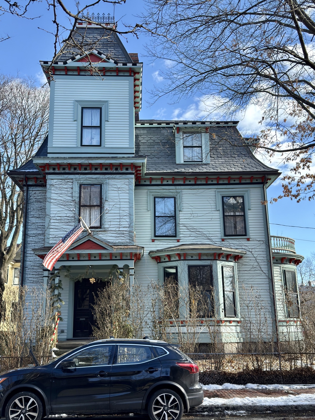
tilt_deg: +14.0
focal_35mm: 38
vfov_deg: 49.0
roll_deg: +1.7
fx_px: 461
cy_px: 210
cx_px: 158
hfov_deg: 37.7
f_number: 1.78
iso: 100
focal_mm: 6.76
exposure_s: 1/1486
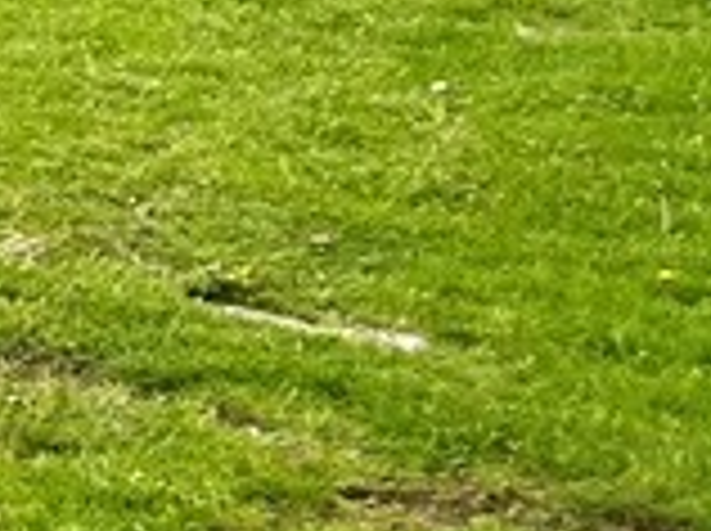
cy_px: -405
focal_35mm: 169
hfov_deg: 9.8
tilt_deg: -4.0
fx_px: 3466
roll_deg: +0.7
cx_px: -1174
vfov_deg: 8.4
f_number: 1.5
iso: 50
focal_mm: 5.7
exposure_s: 1/957
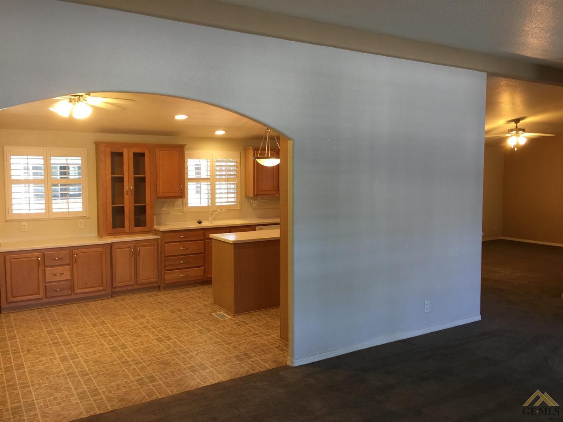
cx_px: 282
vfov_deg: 48.2
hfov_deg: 61.7
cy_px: 211
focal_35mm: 29
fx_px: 472
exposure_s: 1/15
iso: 32
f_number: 2.2
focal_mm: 4.15
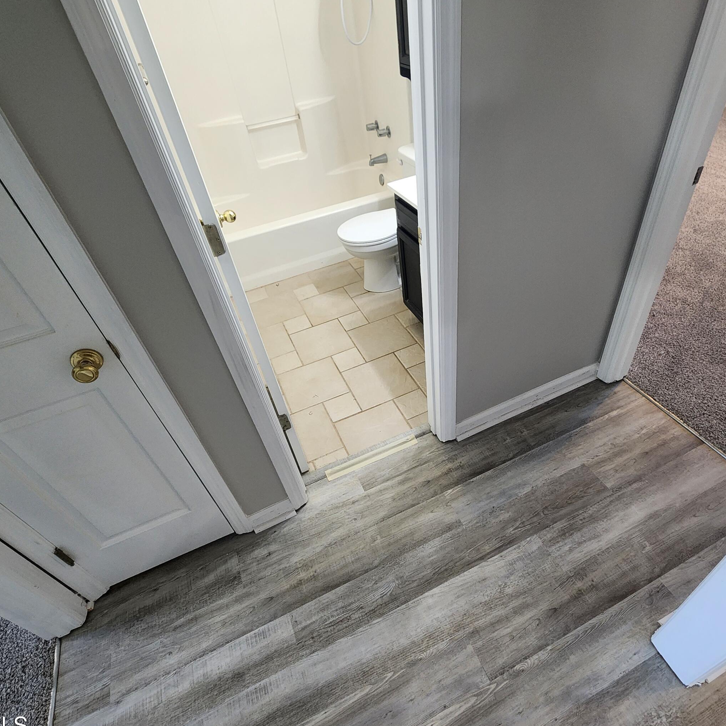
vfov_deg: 84.0
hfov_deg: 83.8
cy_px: 359
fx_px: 403
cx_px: 393
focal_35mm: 17
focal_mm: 2.2
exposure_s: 1/60
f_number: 2.2
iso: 320
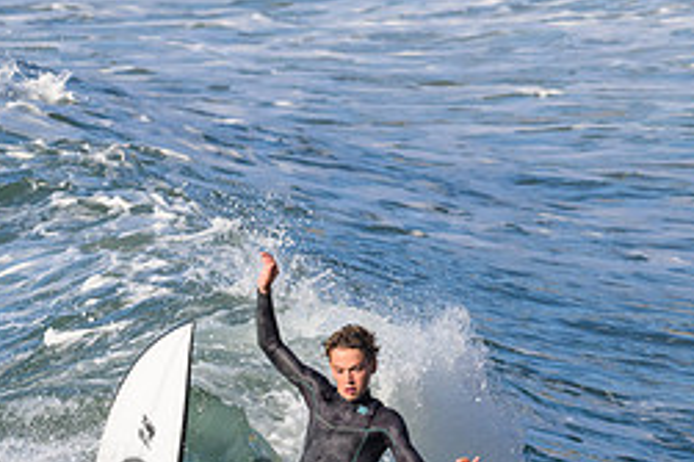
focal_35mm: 994
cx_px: 232
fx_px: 19149
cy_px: 477
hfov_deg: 2.1
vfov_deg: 1.4
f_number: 11
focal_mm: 430
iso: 1600
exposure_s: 1/2000
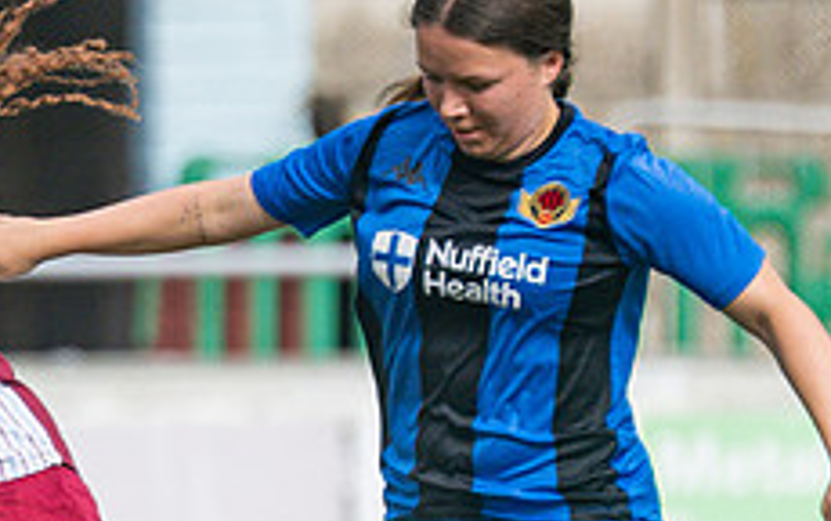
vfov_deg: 0.6
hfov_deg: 1.0
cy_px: 577
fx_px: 48399
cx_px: -516
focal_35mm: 2136
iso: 125
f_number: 4
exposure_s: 1/1000
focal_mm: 300
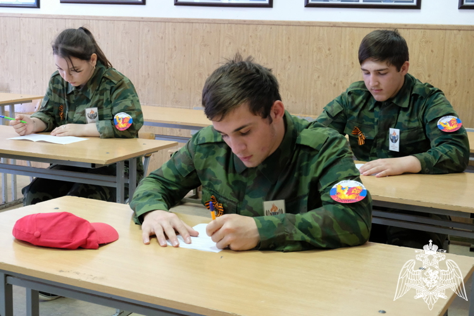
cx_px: 237
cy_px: 158
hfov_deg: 36.9
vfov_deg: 25.1
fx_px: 711
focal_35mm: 54
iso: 10000
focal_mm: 35.8
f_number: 10
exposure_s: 1/26
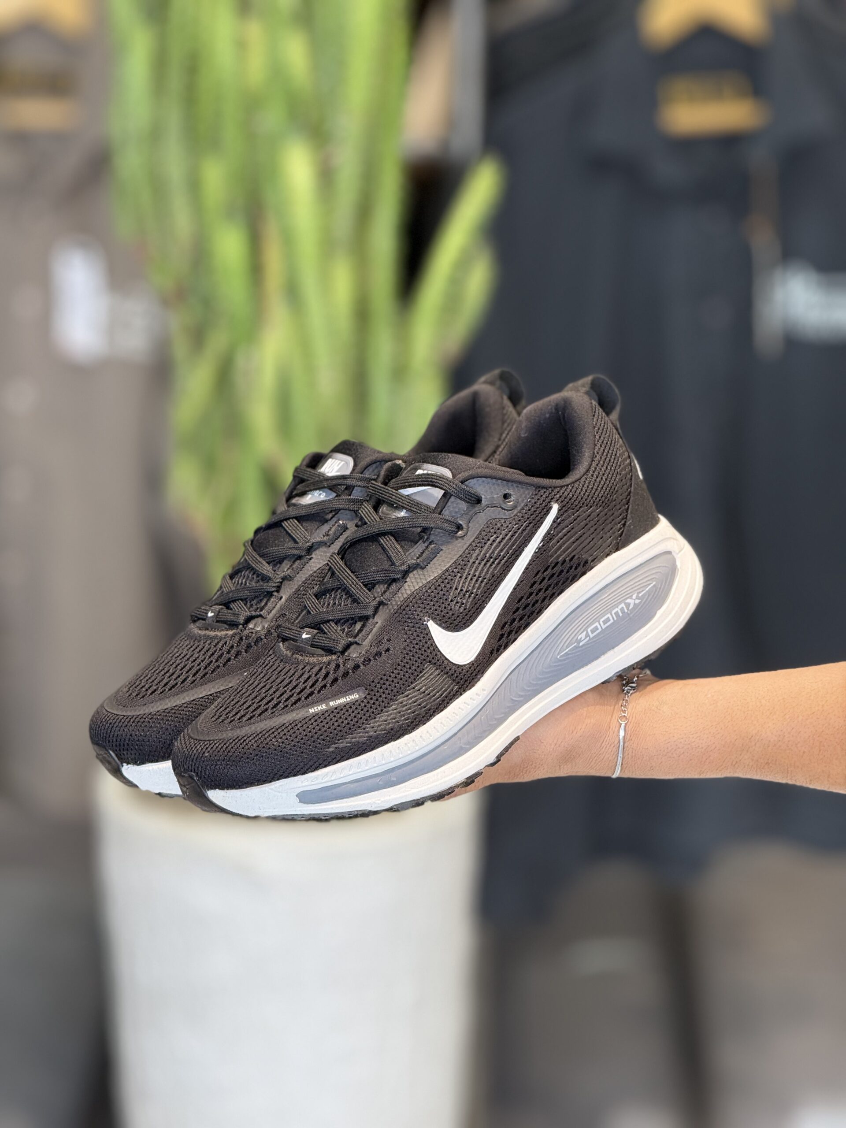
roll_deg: +0.3
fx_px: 3910
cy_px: 564
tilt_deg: -13.9
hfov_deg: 12.3
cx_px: 423
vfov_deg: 16.4
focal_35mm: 120
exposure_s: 1/100
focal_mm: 15.66
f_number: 2.8
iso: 125
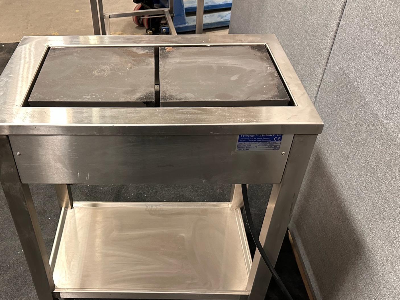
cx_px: 136
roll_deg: +1.0
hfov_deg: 51.7
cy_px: 196
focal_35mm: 35
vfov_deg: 40.3
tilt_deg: -42.1
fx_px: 404
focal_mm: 6.86
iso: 500
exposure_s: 1/50
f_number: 1.78
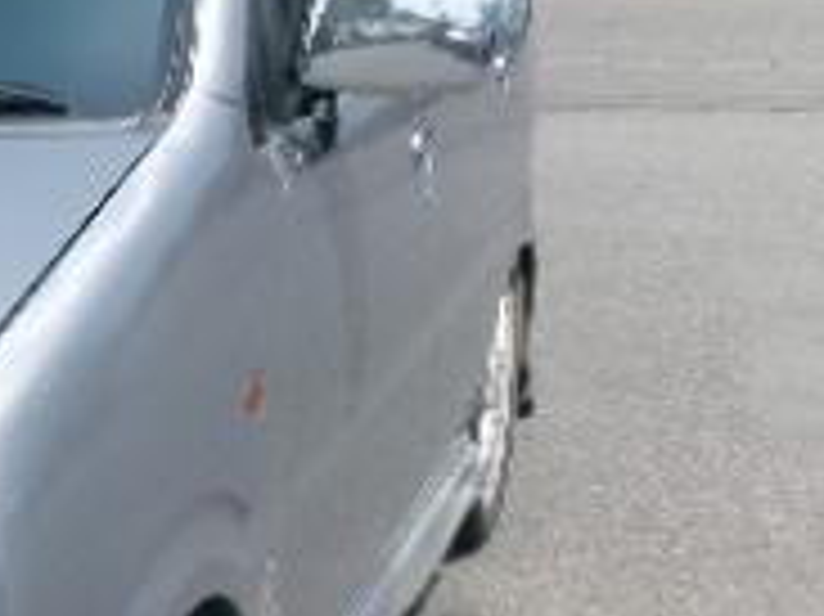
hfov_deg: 18.0
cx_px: -383
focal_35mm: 98
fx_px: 2331
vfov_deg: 15.0
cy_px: 441
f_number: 10.8
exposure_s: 1/100
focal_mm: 5.1
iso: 100
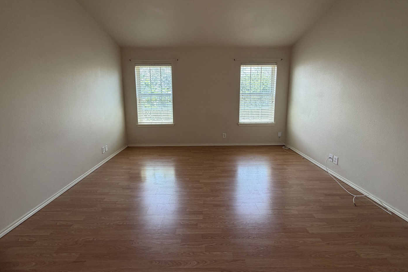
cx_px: 203
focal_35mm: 15
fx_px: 170
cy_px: 118
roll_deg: +0.4
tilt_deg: -7.8
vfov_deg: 77.0
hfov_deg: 100.4
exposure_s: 1/118
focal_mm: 2.22
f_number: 2.2
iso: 125
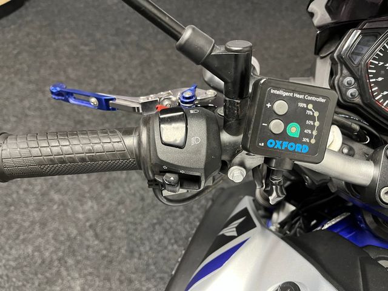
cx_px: 194
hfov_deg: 67.3
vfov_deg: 53.1
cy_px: 146
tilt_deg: -50.2
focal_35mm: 26
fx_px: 291
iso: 400
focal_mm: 5.1
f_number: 1.6
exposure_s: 1/33
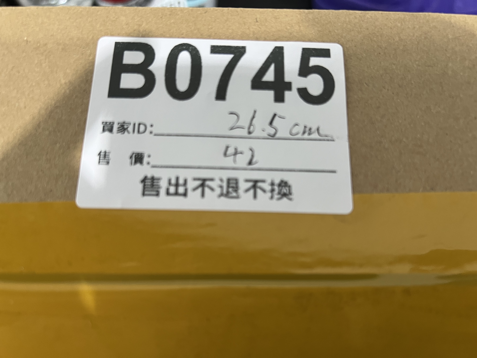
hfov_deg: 67.3
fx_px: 358
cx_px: 238
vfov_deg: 53.1
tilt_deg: -77.2
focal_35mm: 26
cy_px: 179
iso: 160
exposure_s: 1/50
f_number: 1.5
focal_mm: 5.7
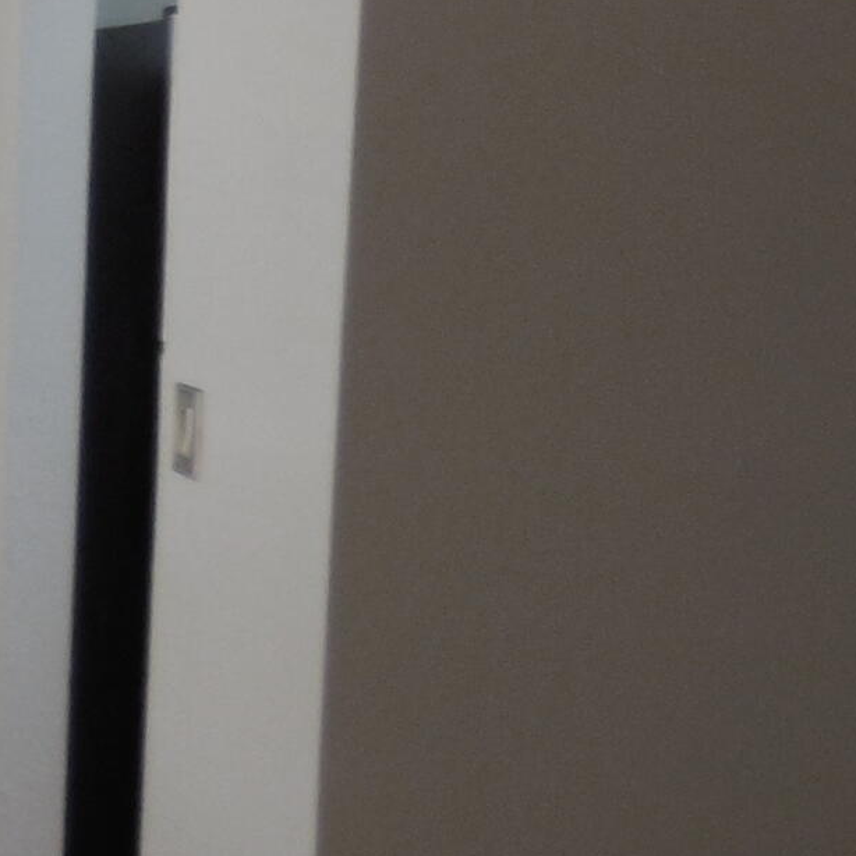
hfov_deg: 13.0
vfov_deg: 16.1
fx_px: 3022
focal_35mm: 108
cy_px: 400
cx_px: -1080
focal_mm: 4.5
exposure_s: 1/50
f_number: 3.1
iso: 125
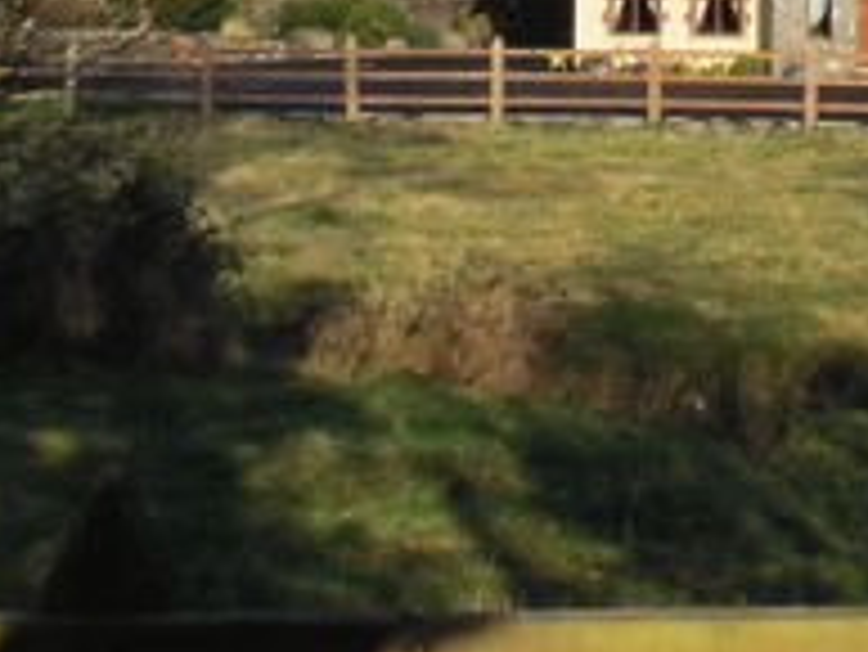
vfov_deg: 12.3
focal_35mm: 118
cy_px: -90
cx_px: 801
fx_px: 2961
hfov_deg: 16.4
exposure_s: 1/400
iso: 64
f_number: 5.6
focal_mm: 6.3
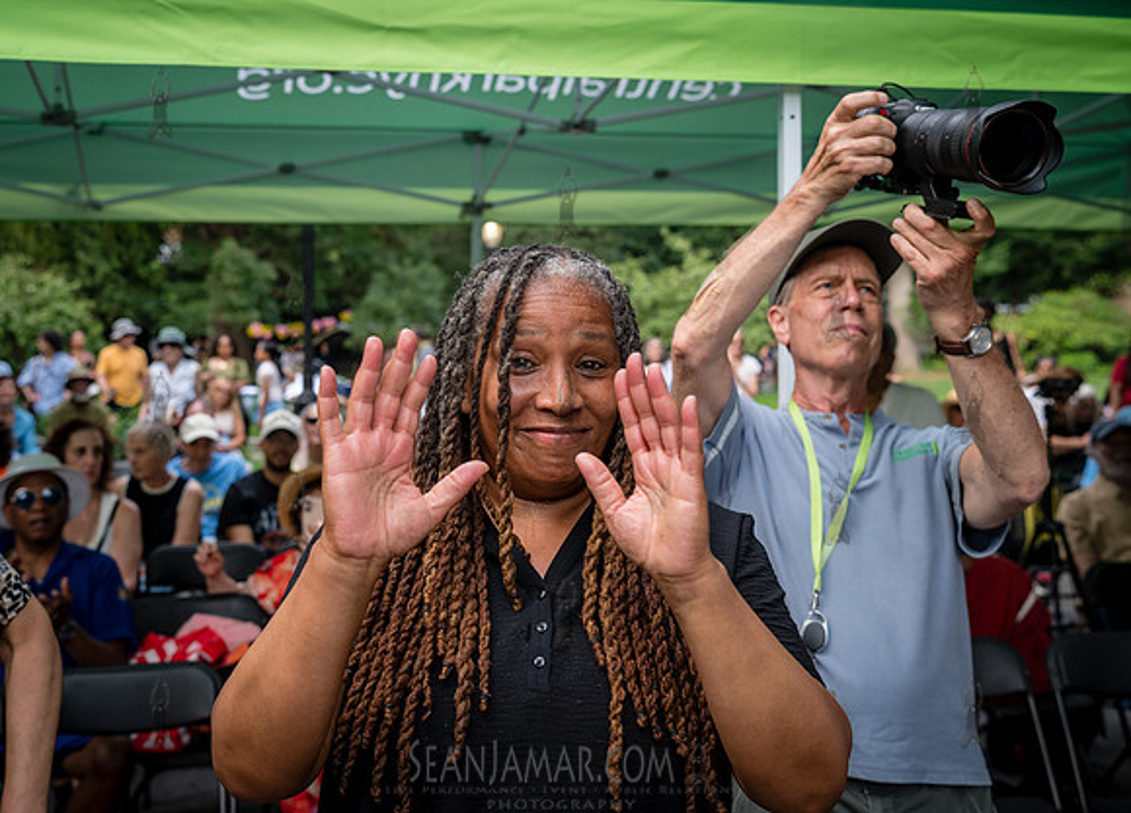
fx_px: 1321
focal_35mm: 41
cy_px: 361
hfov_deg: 46.1
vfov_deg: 34.2
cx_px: 451
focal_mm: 35
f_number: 4
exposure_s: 1/640
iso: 640
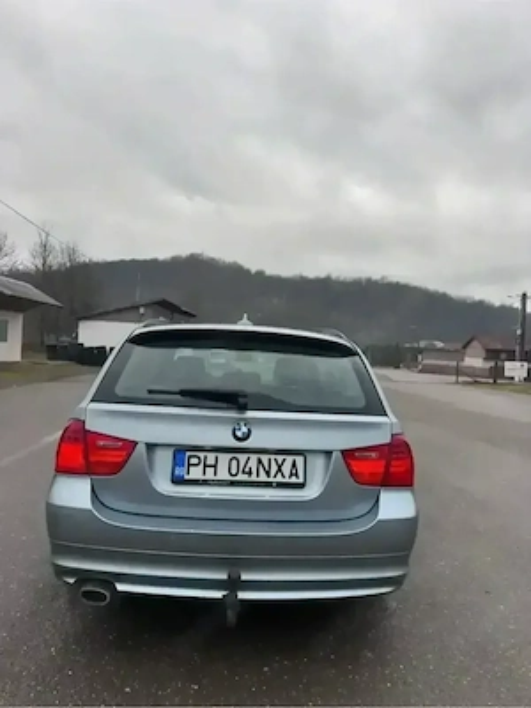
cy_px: 354
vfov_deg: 71.6
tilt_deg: -0.6
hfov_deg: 56.8
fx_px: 491
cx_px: 266
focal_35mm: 24
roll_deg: -3.2
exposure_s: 1/412
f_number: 1.78
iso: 80
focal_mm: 6.76
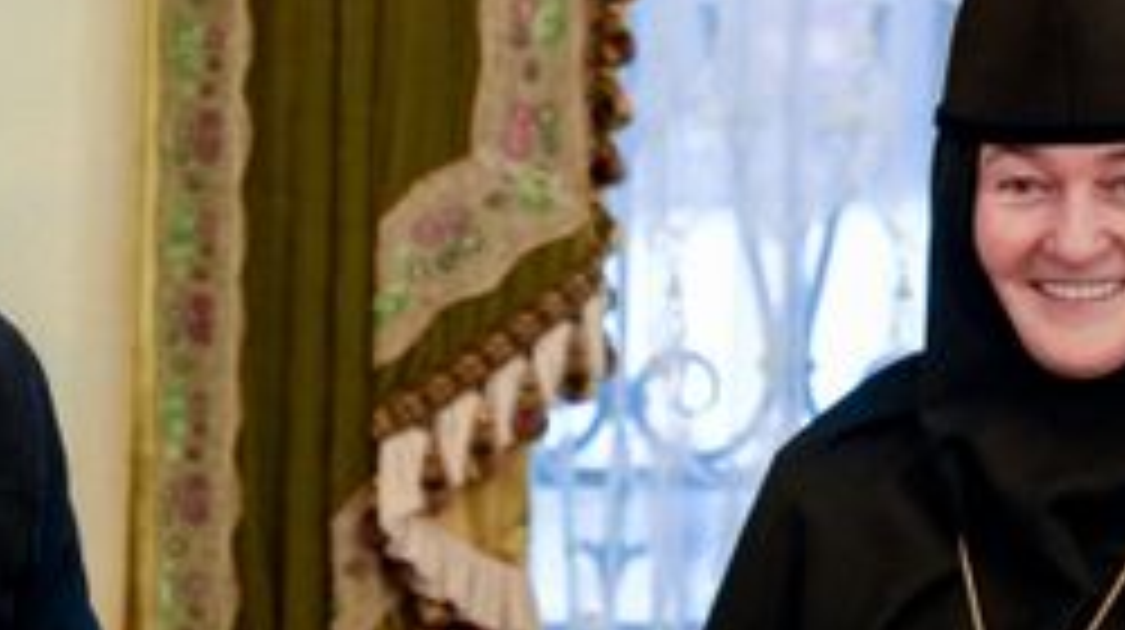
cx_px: 434
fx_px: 6556
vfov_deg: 5.5
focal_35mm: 220
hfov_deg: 9.8
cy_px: 567
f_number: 2.8
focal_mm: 75
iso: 1600
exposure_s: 1/200
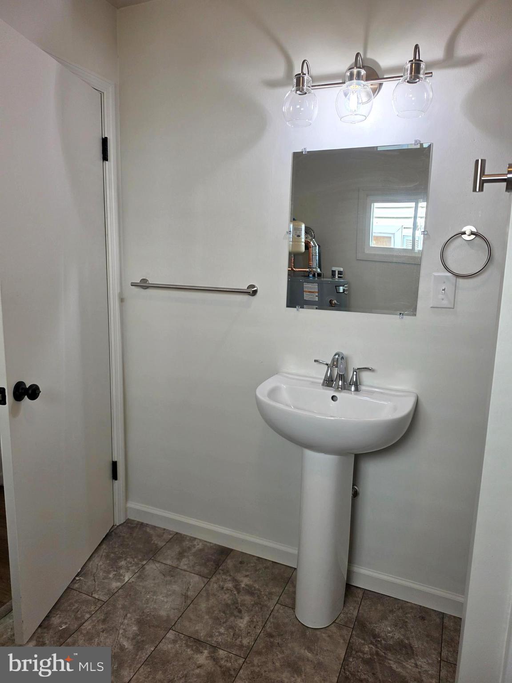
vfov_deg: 73.9
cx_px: 256
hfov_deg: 58.9
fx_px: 454
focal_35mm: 23
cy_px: 342
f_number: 1.4
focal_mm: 6.5
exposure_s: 1/120
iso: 25
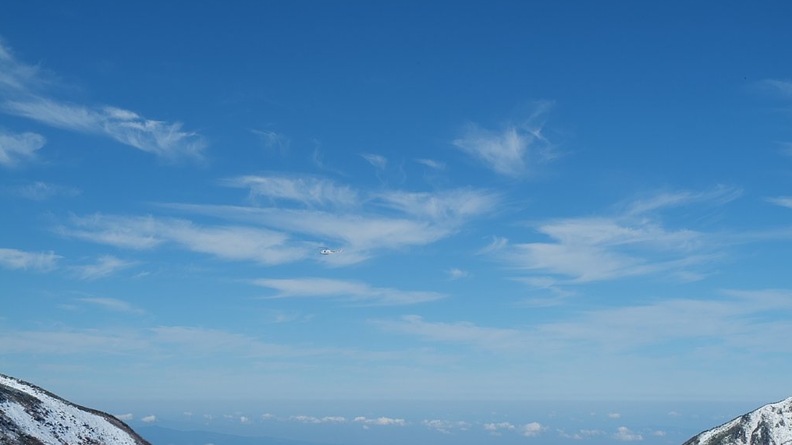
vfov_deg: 21.4
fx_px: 1176
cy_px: 251
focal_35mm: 56
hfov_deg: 37.2
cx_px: 396
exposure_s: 1/125
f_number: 13
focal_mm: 35
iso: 100
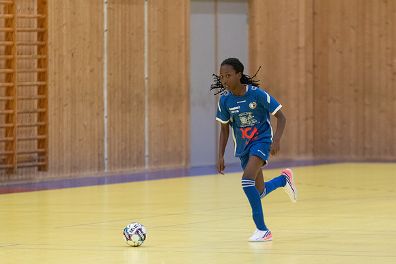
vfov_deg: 4.3
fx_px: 3487
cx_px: 198
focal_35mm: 317
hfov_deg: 6.5
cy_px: 132
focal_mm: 200
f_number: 3.2
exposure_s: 1/500
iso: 4500
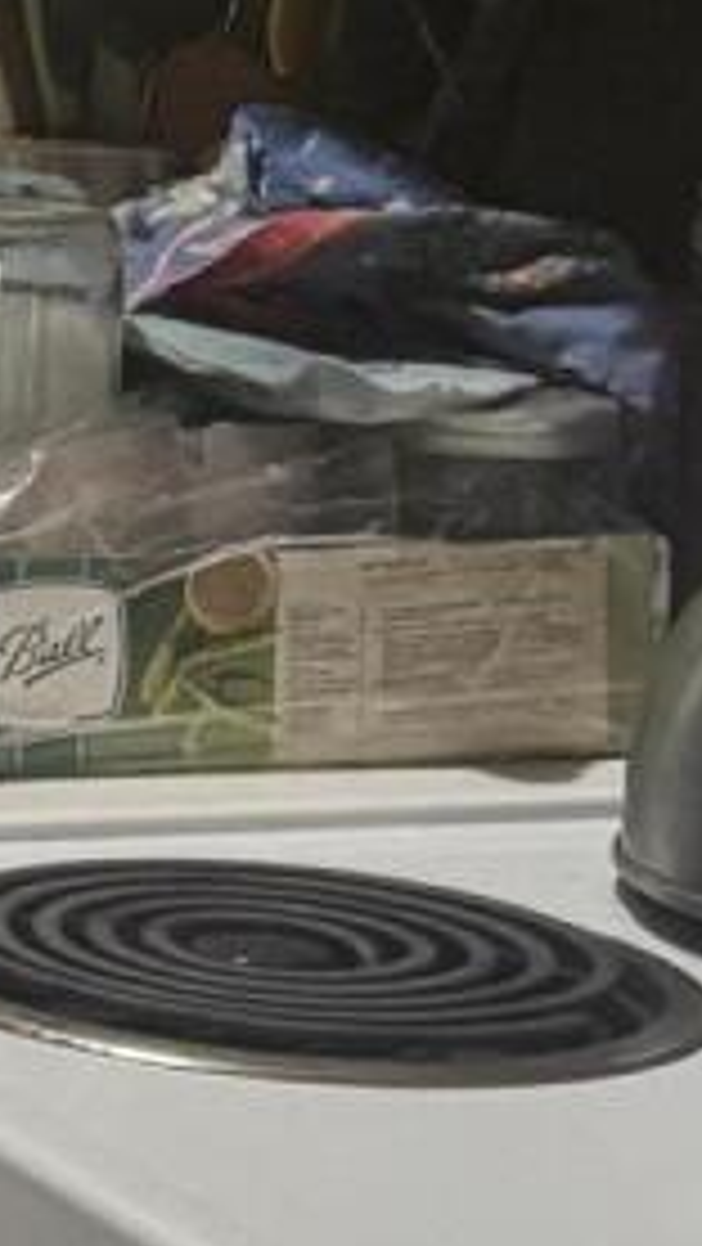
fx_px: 6249
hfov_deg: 5.3
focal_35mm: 189
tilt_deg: -9.9
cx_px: -2570
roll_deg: +0.8
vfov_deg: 11.4
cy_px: 355
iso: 500
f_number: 1.78
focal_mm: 6.76
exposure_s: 1/60
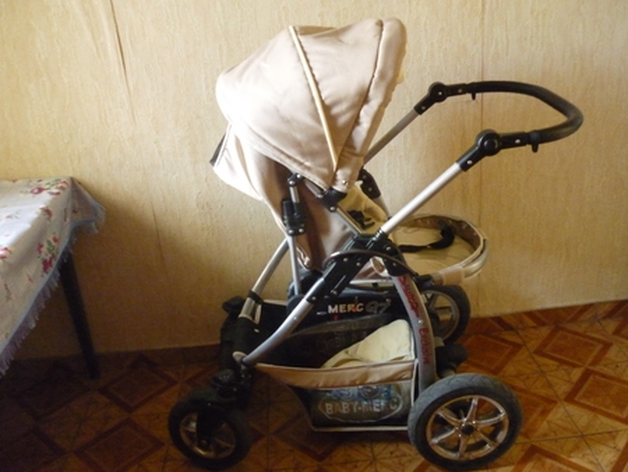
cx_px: 314
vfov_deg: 43.0
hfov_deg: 55.3
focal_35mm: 33
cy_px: 236
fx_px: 599
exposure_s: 1/20
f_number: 2.8
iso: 1000
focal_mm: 5.5
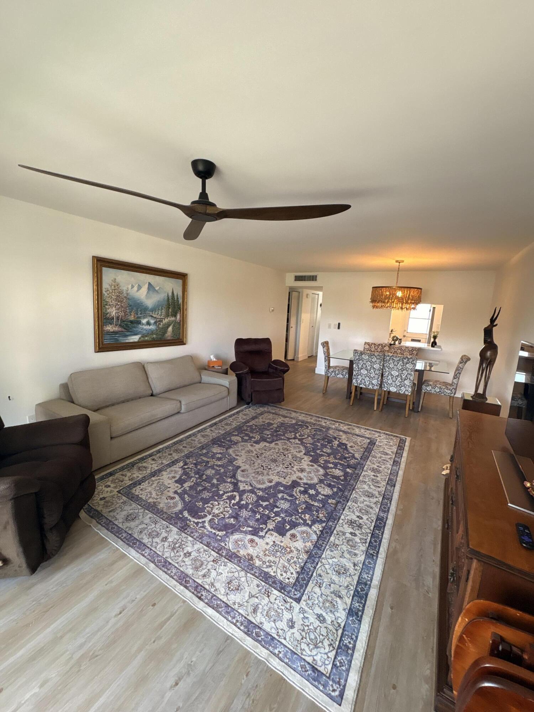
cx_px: 267
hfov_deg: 85.7
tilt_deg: -8.0
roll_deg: -2.9
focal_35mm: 14
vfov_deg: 102.1
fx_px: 288
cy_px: 356
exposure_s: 1/60
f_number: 2.2
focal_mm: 2.22
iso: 160
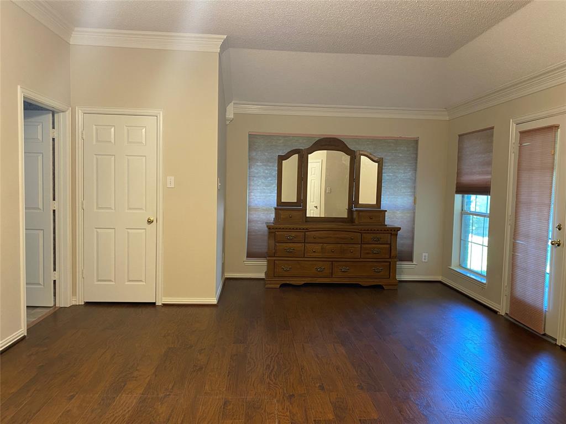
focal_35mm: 26
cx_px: 283
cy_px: 212
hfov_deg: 67.3
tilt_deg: -4.4
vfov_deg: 53.1
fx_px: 425
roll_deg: -0.2
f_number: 1.8
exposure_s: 1/60
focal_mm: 4.25
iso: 200
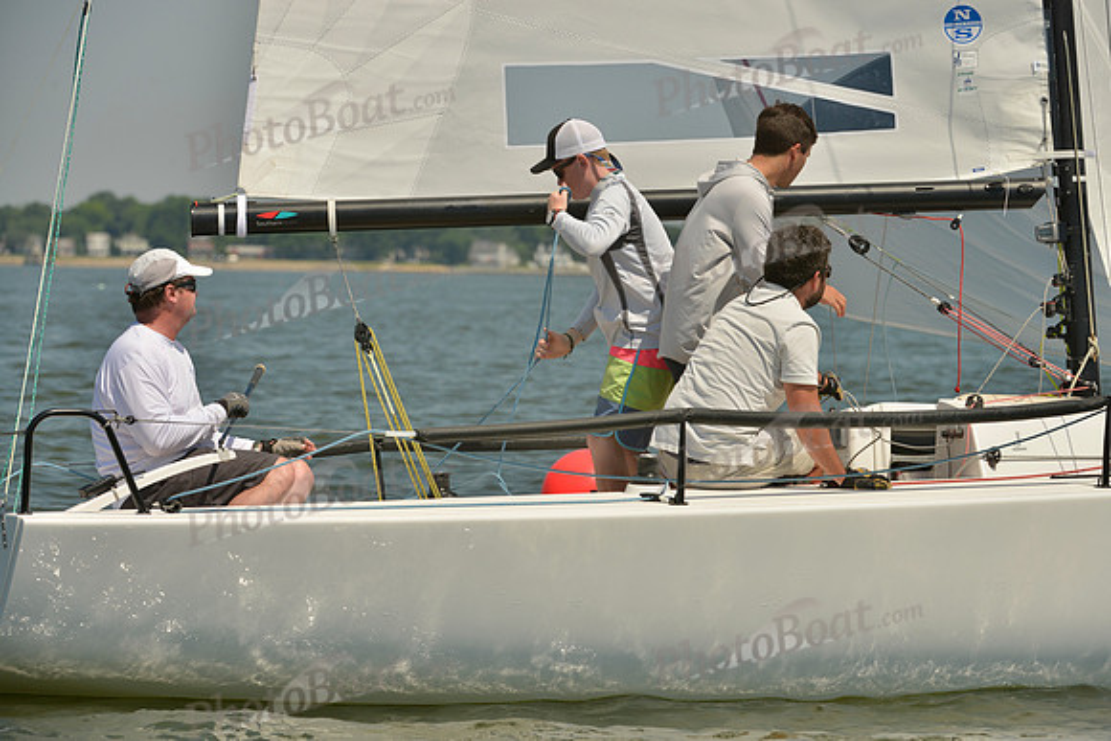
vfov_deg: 6.9
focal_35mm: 200
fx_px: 6173
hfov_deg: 10.3
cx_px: 556
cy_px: 370
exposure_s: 1/1000
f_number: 9
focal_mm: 200
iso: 200
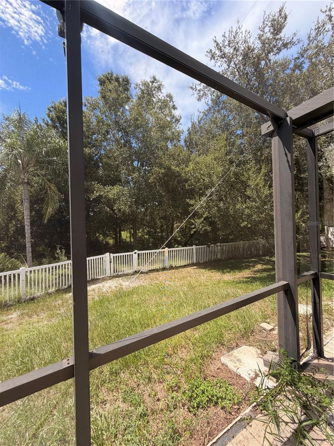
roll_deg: +1.5
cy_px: 223
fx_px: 180
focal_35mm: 14
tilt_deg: +0.5
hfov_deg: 85.7
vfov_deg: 102.1
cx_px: 167
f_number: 2.2
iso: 40
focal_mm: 2.22
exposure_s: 1/545
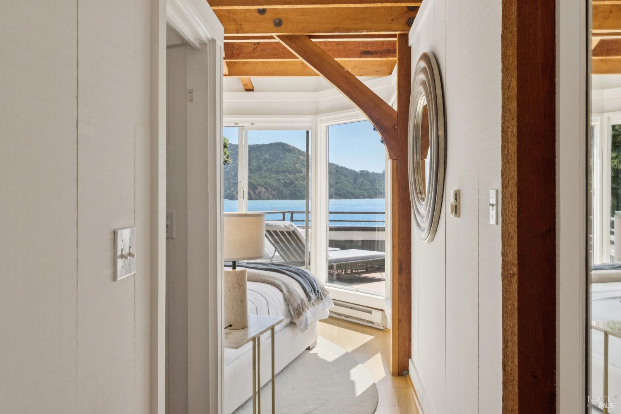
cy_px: 207
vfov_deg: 43.6
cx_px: 310
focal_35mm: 30
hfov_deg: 61.9
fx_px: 517
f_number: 8
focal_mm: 20
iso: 800
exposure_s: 1/800
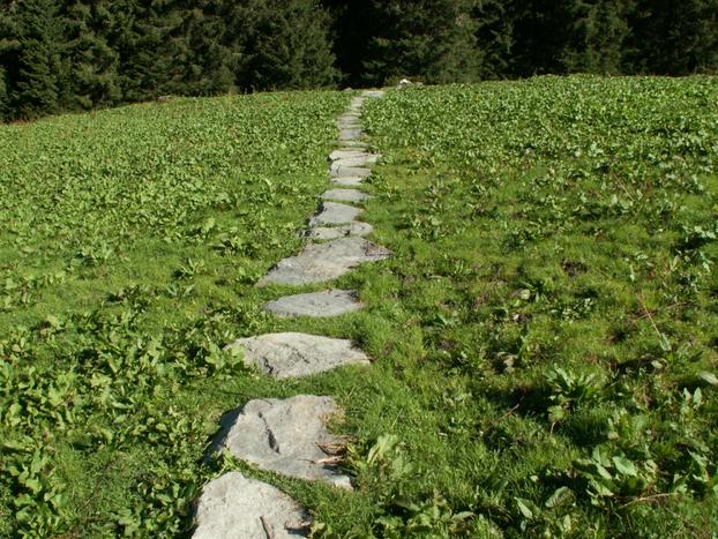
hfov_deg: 51.3
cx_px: 351
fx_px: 747
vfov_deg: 39.7
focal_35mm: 36
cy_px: 276
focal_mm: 5.86
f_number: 5.6
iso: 50
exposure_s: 1/200
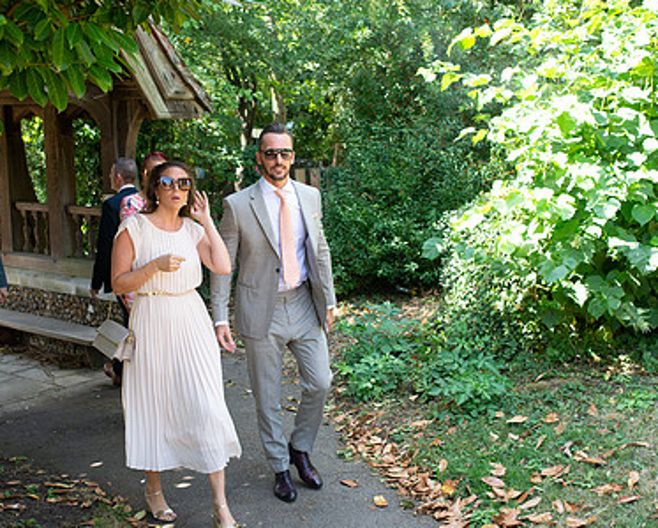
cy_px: 260
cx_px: 249
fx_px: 994
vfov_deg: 29.7
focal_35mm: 51
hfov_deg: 36.4
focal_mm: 35
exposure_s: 1/200
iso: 250
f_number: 3.2
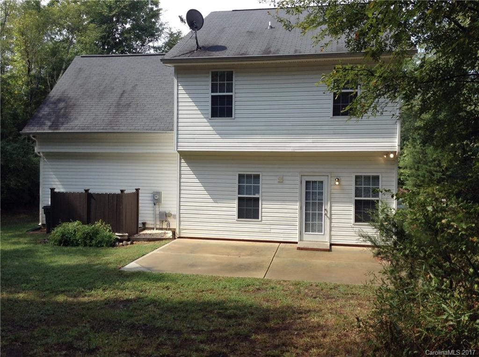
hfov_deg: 55.4
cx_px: 240
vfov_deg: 42.8
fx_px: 456
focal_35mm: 33
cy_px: 178
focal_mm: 3.3
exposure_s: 1/604
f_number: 2.4
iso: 25
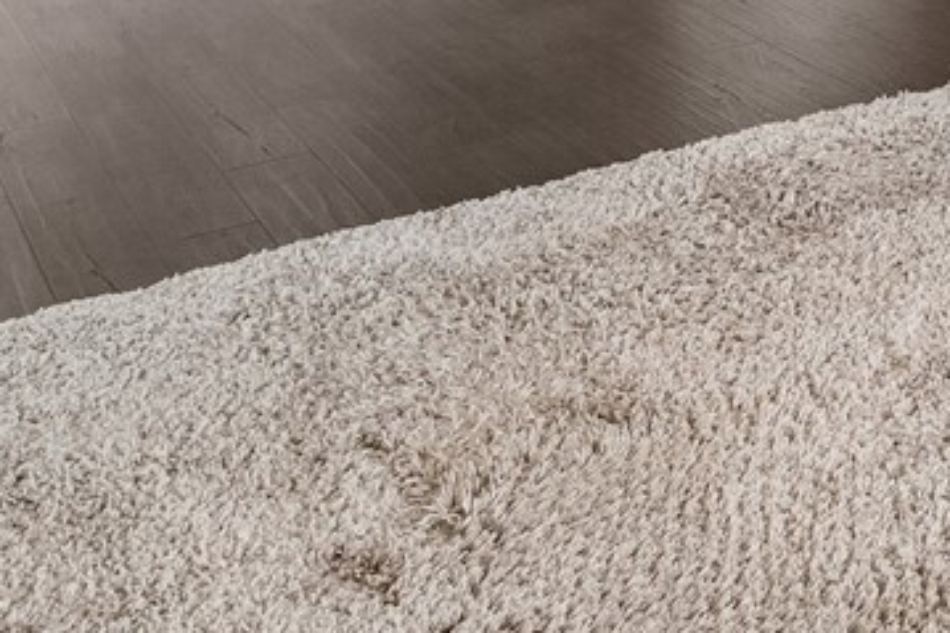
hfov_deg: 24.9
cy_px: -539
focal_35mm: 71
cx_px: 1221
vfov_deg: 16.0
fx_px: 1873
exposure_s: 1/10
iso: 250
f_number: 9
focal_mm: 10
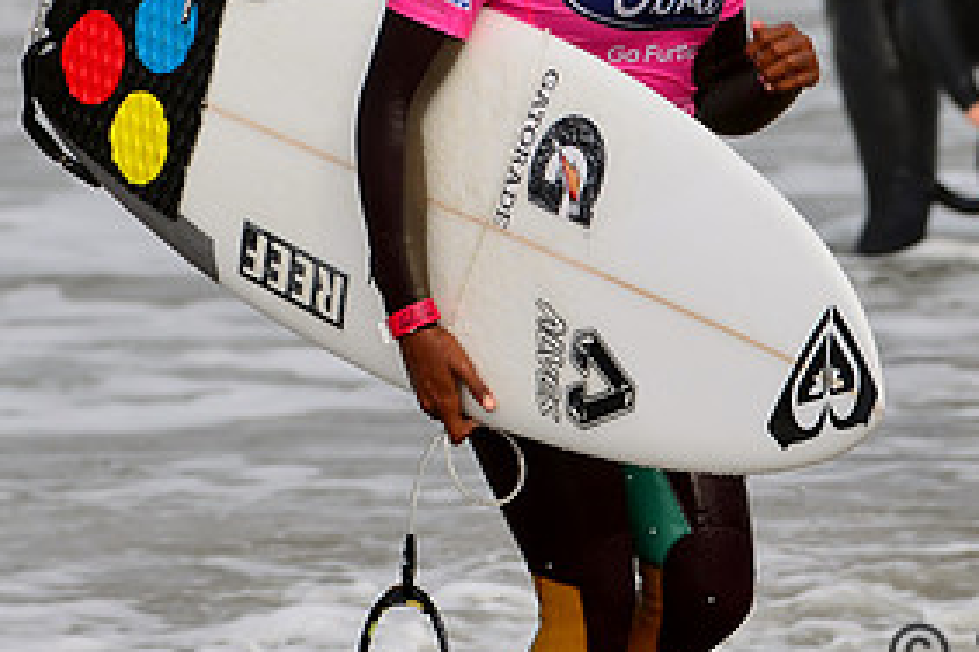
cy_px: 179
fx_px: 17920
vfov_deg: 2.1
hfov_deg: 3.1
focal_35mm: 659
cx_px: 840
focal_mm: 320
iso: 200
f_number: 10
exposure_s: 1/400
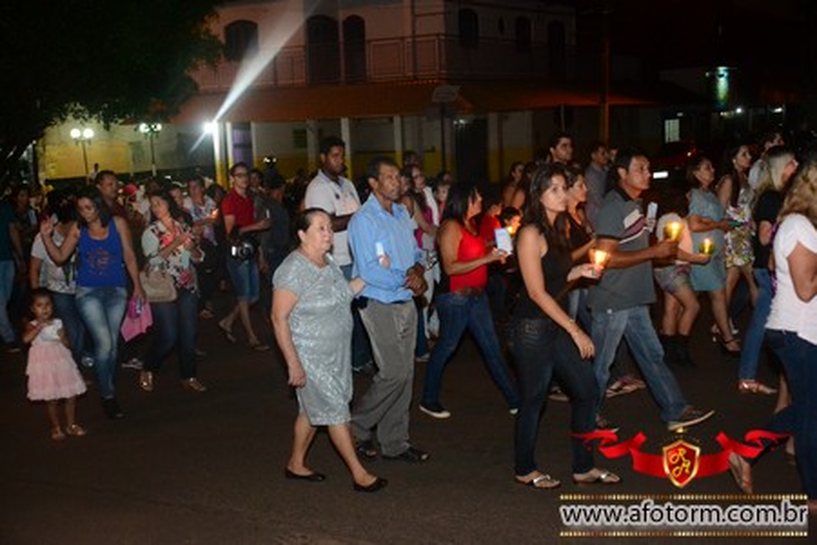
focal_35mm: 46
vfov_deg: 28.9
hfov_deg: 42.3
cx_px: 408
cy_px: 272
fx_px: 1055
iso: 3200
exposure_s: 1/60
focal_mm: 31
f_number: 4
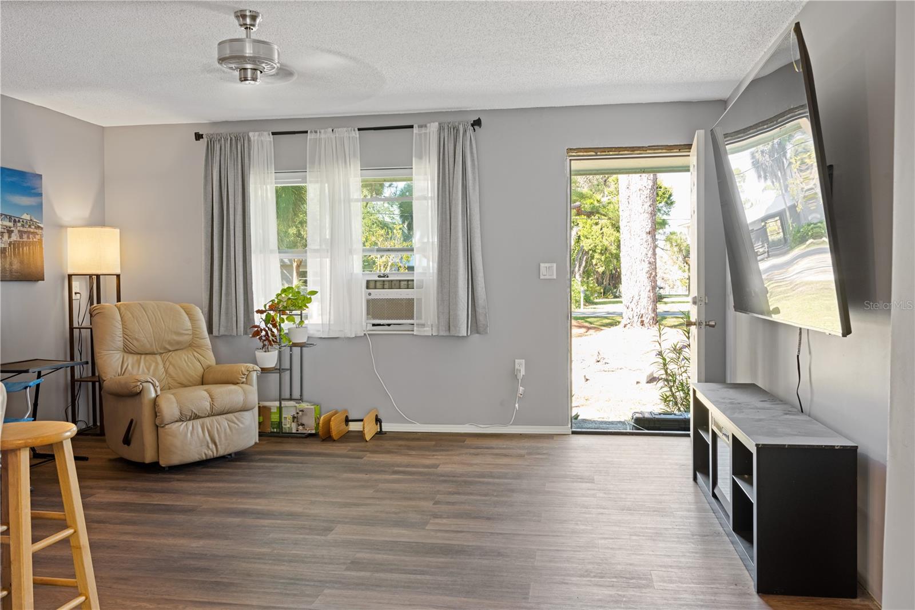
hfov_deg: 62.8
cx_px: 458
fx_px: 750
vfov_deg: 44.3
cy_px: 305
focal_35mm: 30
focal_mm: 29.5
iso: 400
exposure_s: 1/2
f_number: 9
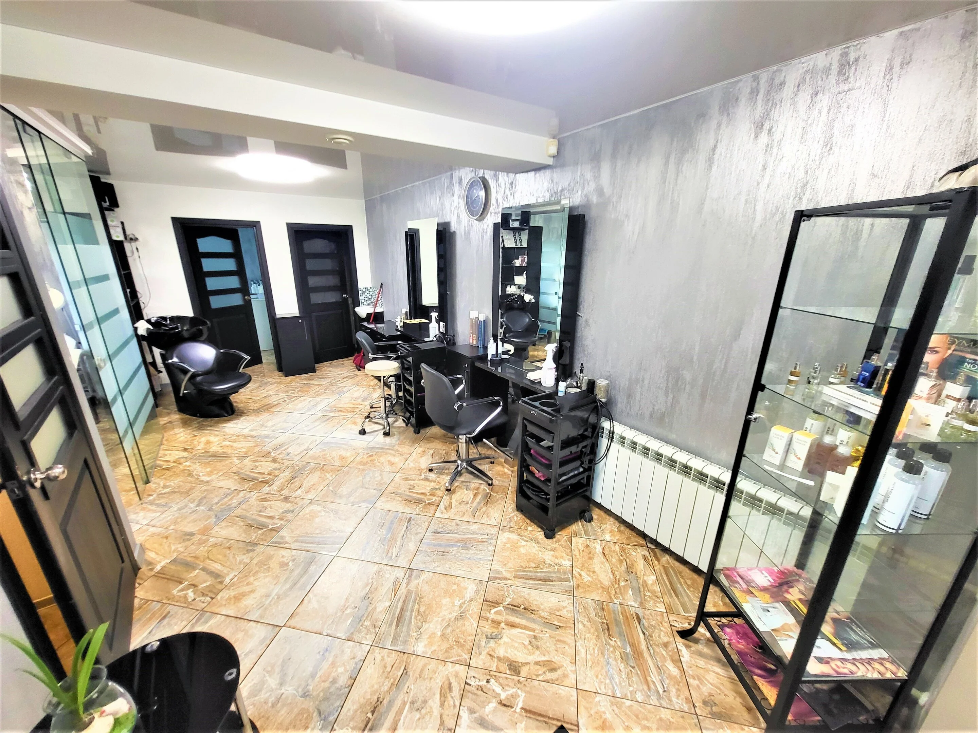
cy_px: 366
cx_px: 489
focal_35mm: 13
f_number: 2.2
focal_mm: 1.74
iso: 125
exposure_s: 1/50
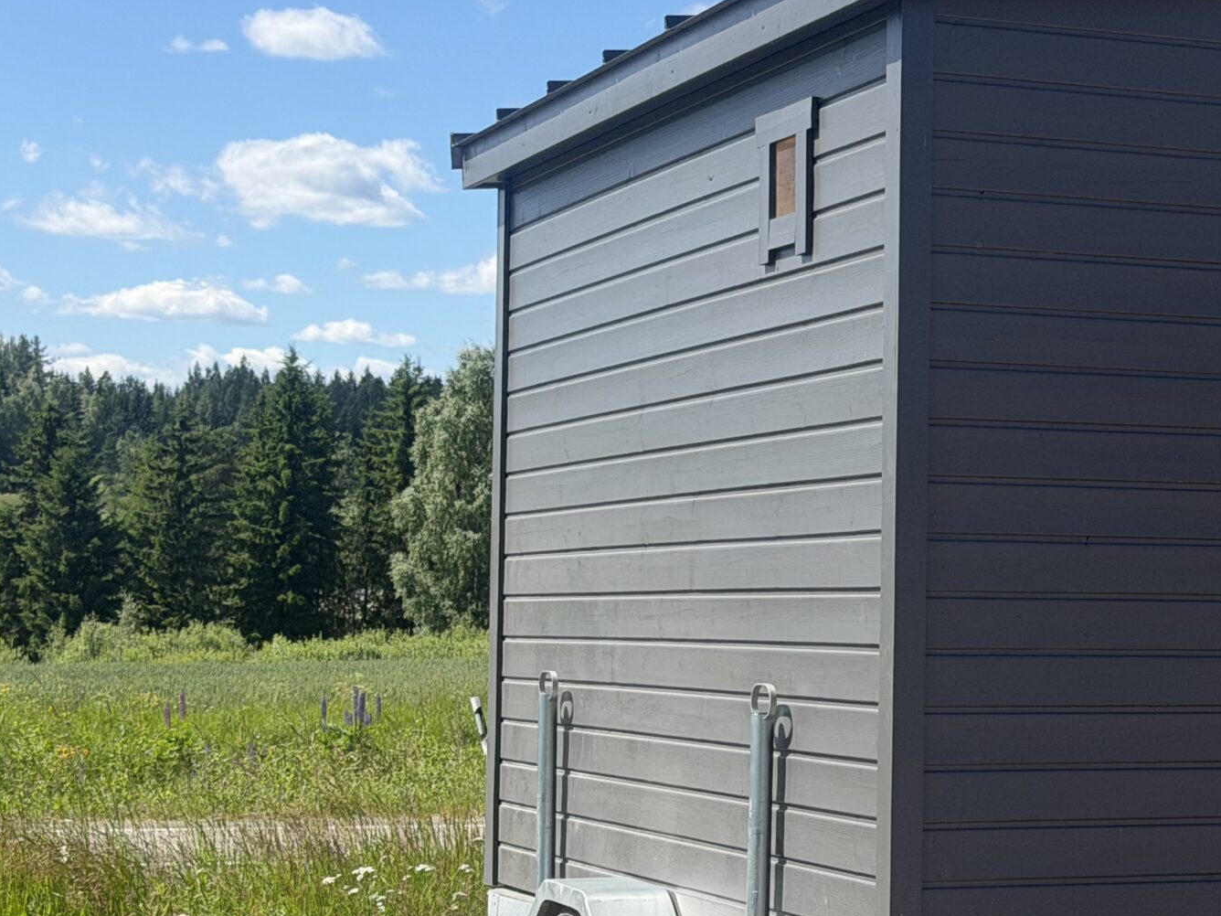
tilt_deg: +1.5
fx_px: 3245
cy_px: 503
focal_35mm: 92
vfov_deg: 16.1
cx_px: 1123
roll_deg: -1.4
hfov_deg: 20.8
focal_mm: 6.76
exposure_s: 1/4587
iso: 80
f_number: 1.78
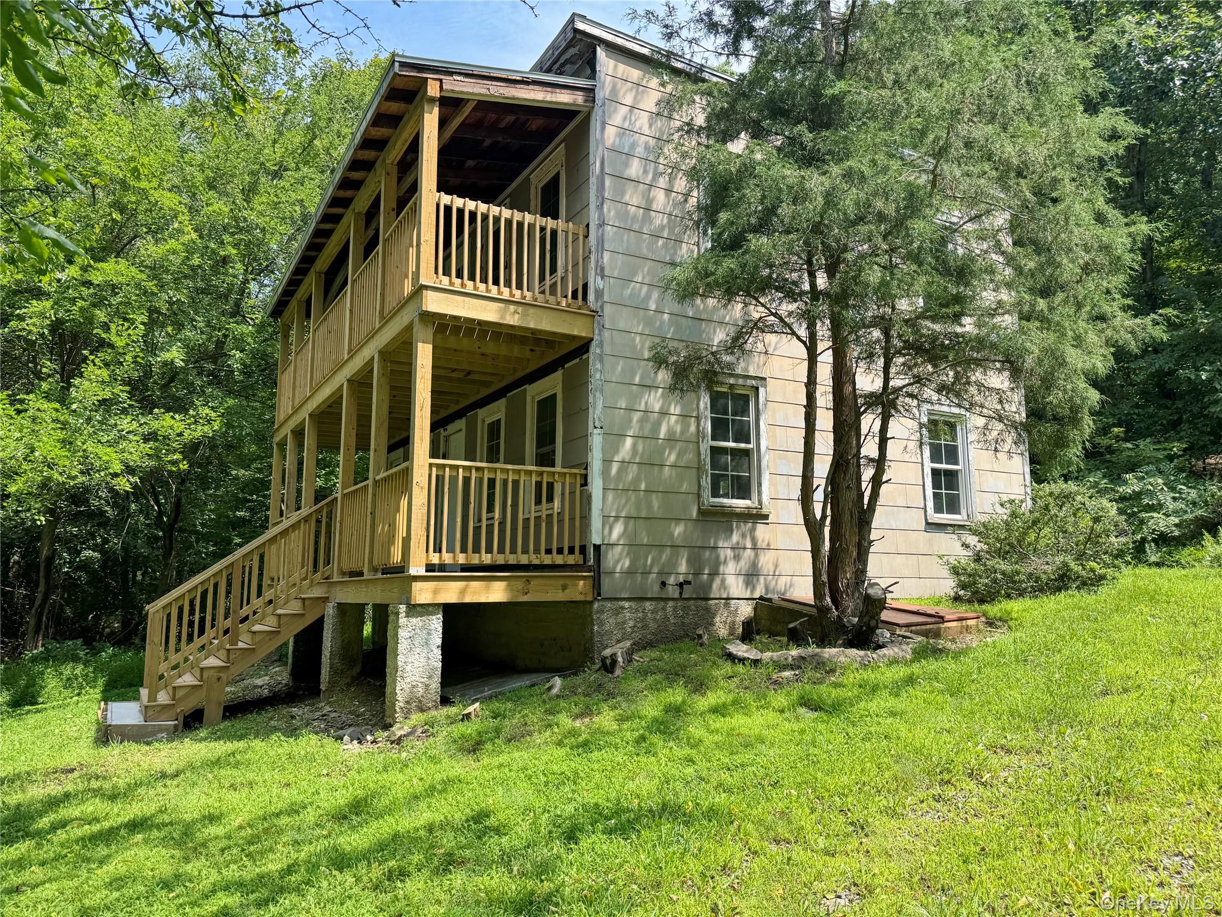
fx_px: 847
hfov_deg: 71.6
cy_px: 458
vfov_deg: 56.8
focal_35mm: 24
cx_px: 611
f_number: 1.78
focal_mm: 6.76
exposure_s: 1/1524
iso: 80
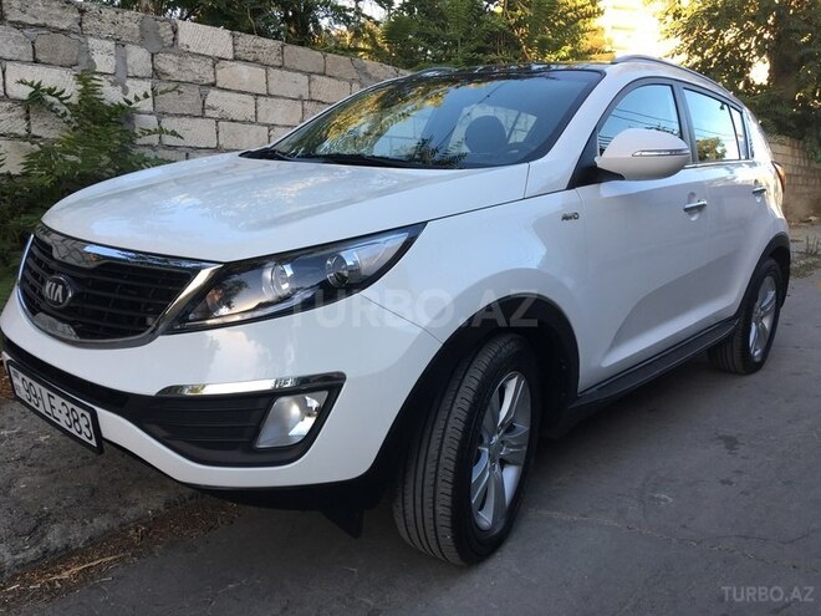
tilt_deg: -9.1
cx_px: 410
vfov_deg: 48.2
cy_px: 308
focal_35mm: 29
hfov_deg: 61.7
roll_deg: -0.3
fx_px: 688
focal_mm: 4.15
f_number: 2.2
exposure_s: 1/100
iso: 25
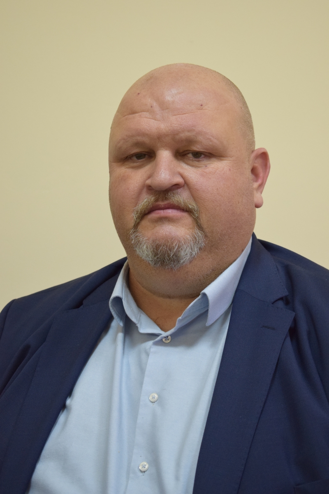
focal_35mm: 78
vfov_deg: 26.0
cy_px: 247
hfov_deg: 17.5
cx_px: 164
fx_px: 1069
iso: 2000
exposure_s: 1/60
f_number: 5.6
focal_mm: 52
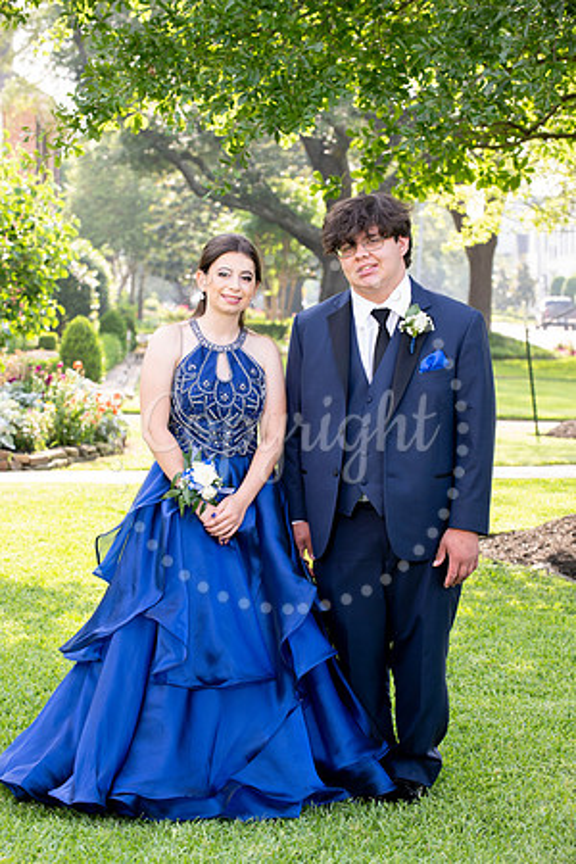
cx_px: 288
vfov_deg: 20.0
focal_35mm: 102
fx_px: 2448
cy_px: 432
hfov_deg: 13.4
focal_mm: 102
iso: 250
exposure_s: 1/60
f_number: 7.1
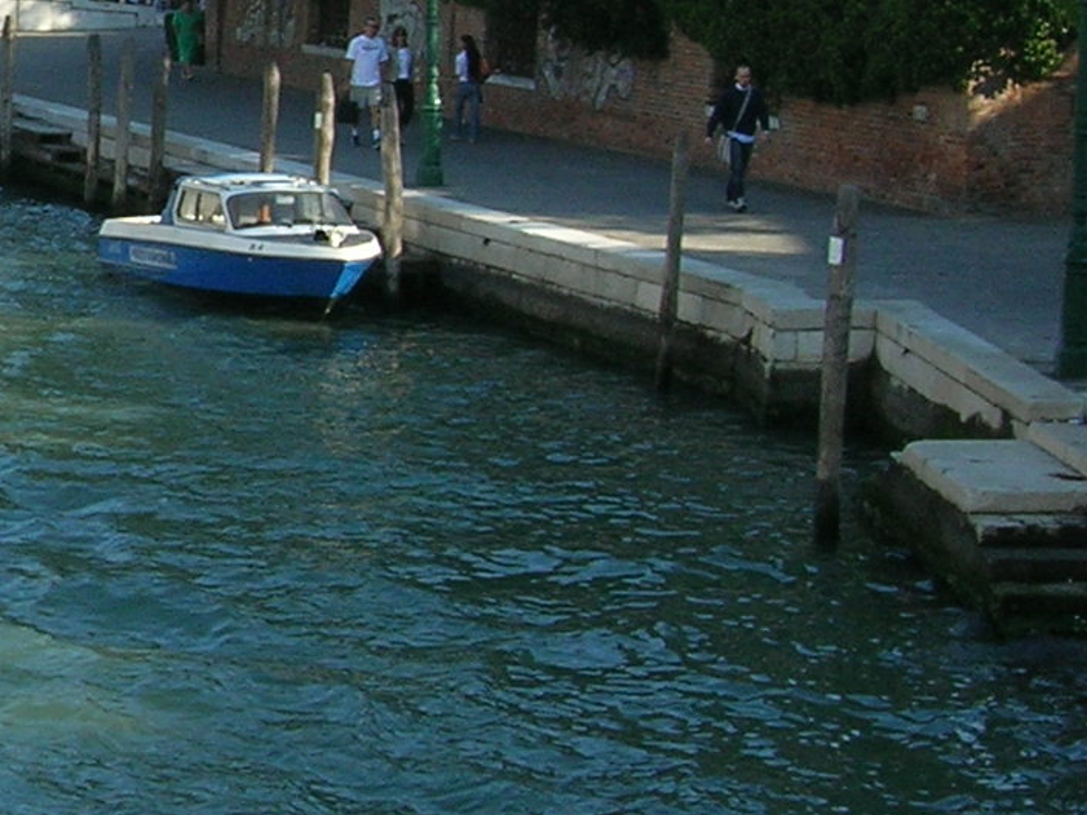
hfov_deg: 15.0
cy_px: 154
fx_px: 3926
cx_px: -358
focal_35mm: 125
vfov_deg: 11.8
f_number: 4.9
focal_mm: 5.7
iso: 50
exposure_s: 1/180
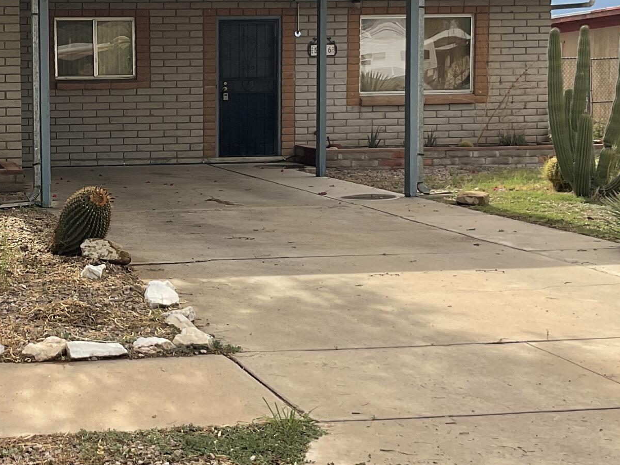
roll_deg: +0.1
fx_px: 1290
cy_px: 195
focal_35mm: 72
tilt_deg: -5.3
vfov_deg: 20.4
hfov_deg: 26.2
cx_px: 65
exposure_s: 1/869
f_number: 1.8
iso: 16
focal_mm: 3
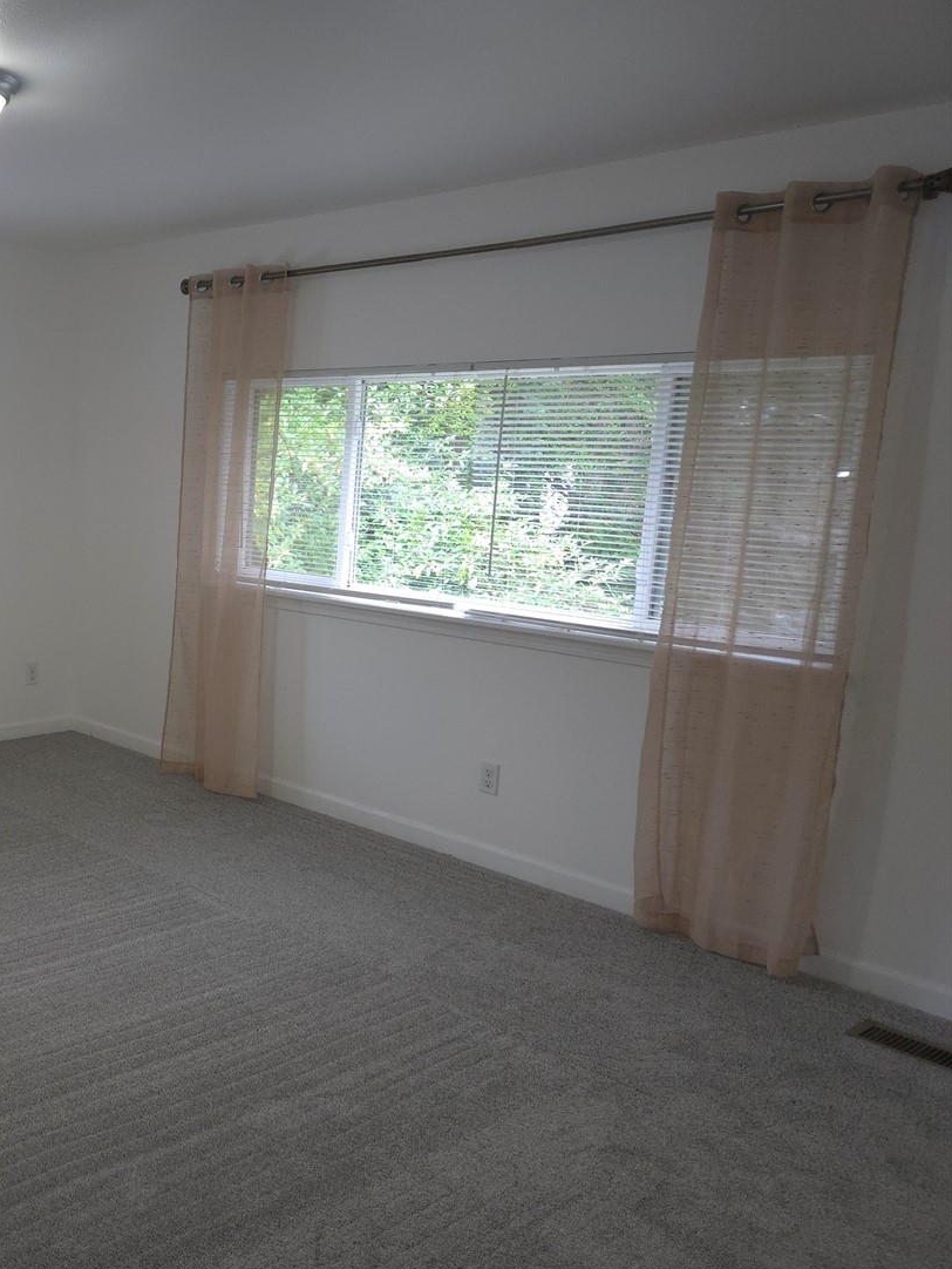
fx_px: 1246
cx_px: 16
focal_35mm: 34
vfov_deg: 53.9
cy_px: 684
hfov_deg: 37.7
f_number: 1.8
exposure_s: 1/24
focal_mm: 5.4
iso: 320
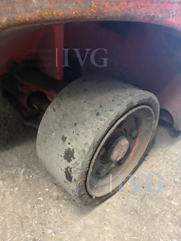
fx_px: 181
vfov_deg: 67.3
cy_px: 120
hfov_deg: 53.1
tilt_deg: -33.7
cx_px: 90
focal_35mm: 26
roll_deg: -3.7
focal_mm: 5.96
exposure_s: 1/25
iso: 500
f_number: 1.6
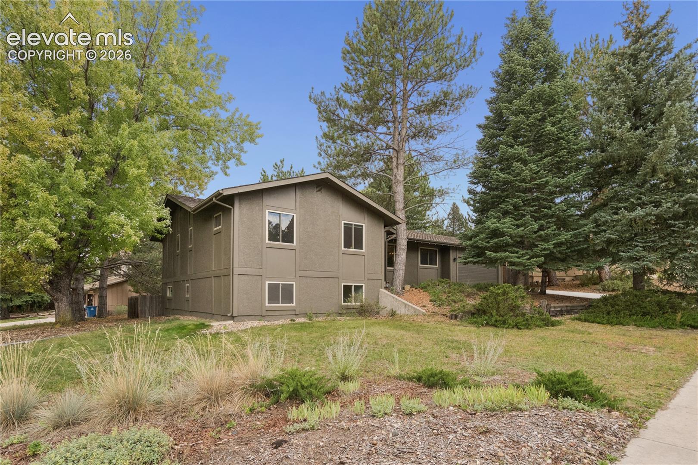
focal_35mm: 18
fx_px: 349
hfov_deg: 90.0
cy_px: 232
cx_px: 349
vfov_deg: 67.4
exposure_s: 1/1600
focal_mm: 18
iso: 4000
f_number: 5
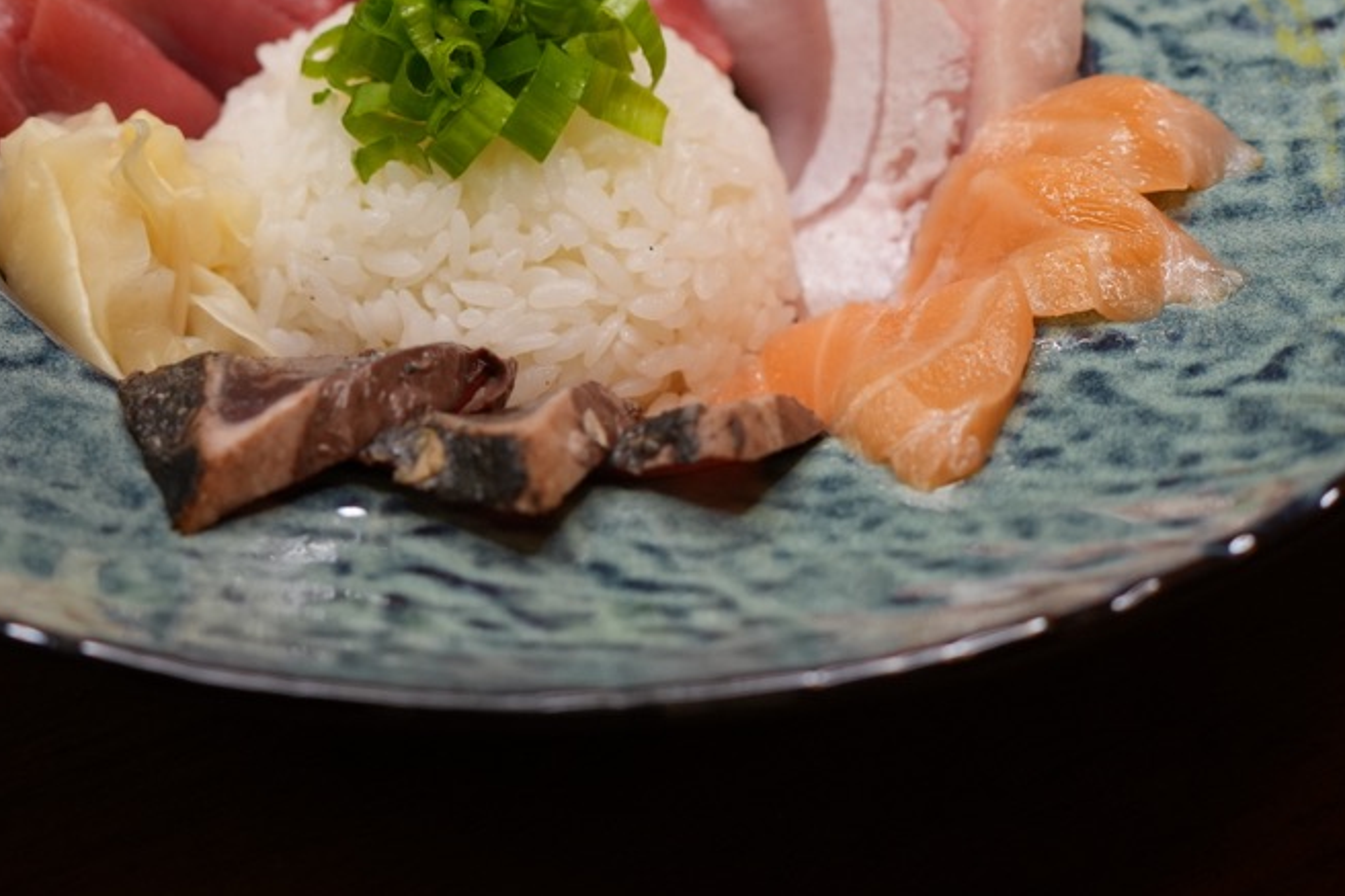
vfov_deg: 7.5
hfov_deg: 11.2
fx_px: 6835
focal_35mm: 183
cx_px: 486
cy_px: 146
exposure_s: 1/160
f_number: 4.5
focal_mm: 100
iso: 1250
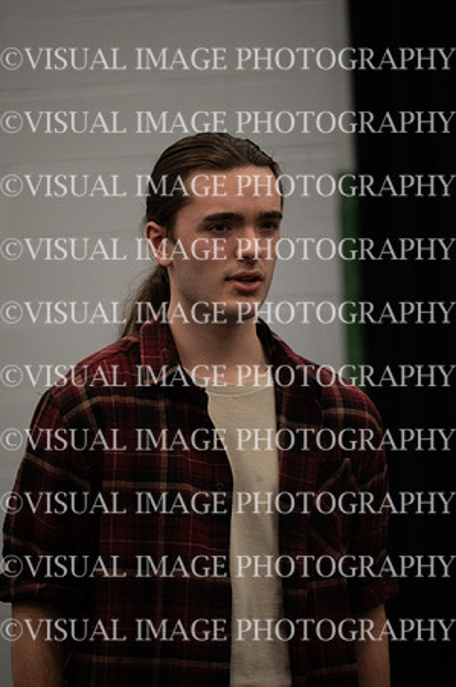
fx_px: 5389
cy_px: 344
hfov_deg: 4.8
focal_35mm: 283
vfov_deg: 7.3
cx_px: 228
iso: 5000
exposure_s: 1/160
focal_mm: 283
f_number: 6.3
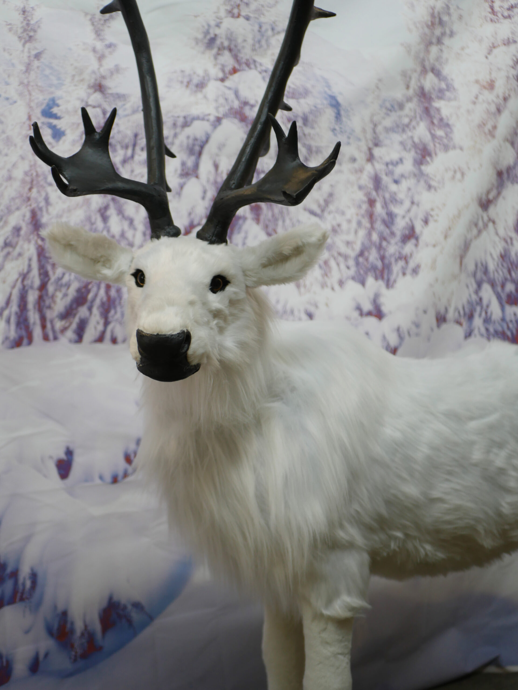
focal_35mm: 50
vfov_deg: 38.2
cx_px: 259
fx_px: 997
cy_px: 345
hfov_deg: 29.1
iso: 200
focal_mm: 25
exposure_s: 1/100
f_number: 1.7
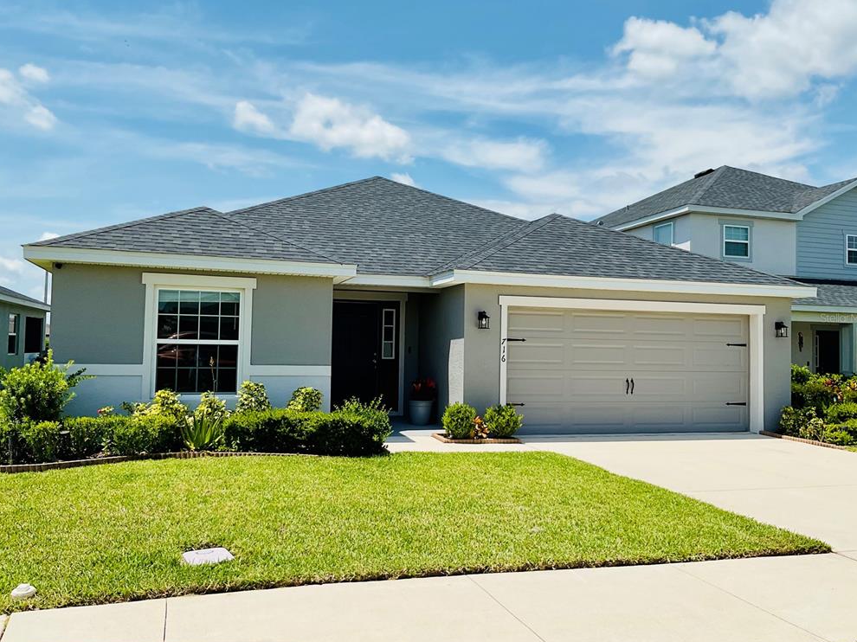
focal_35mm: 30
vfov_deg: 46.8
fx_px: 743
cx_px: 429
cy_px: 318
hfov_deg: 60.0
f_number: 1.8
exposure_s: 1/3322
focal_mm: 3
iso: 16
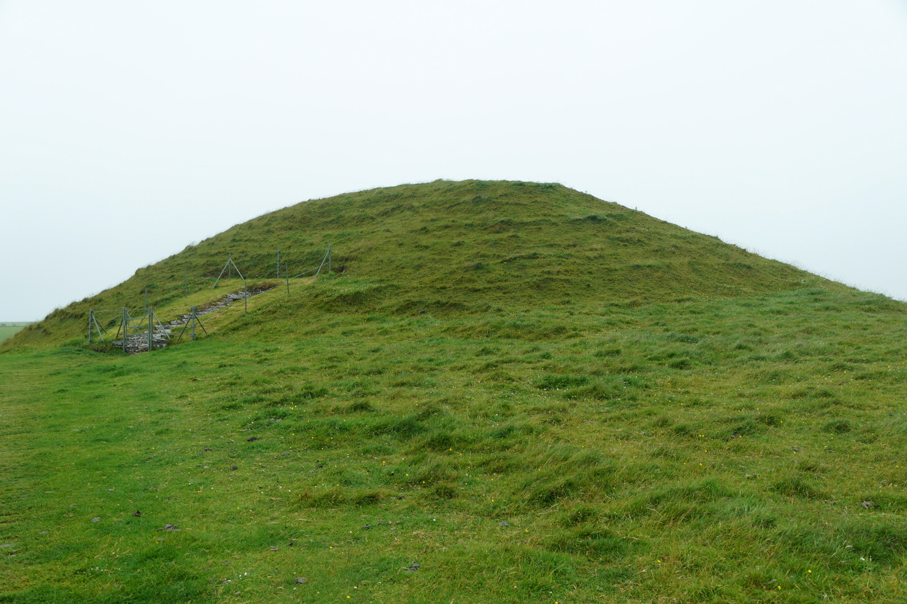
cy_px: 302
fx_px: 755
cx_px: 454
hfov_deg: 62.0
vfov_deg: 43.6
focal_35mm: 30
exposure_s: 1/80
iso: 100
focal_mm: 20
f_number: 4.5
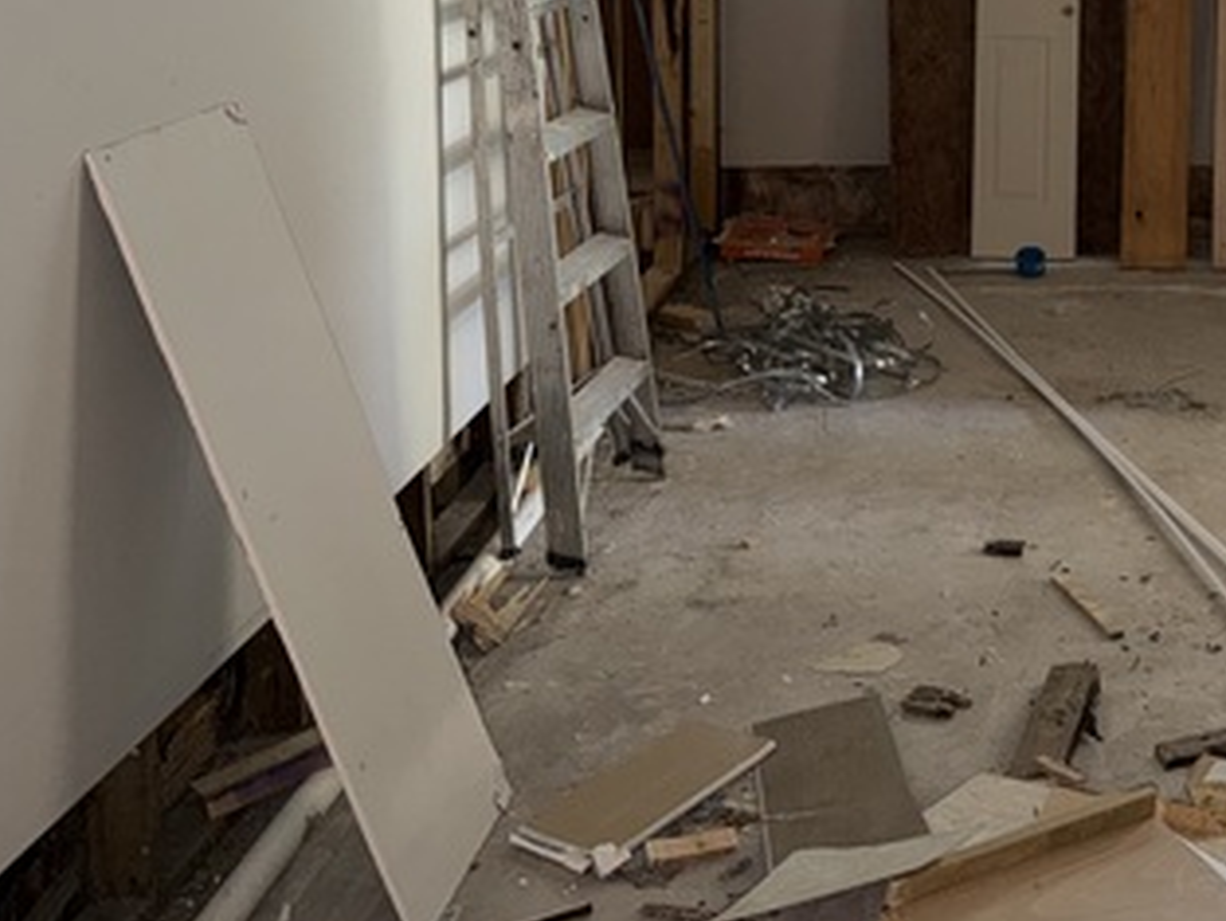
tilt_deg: -5.5
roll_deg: +0.4
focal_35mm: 49
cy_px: -8
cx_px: 1101
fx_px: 1736
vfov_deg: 27.9
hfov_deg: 36.5
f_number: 1.78
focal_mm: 6.76
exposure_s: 1/9
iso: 100
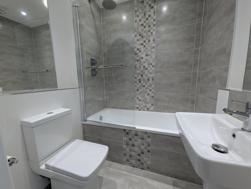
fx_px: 102
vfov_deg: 85.7
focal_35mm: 14
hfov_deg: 102.1
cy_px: 94
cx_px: 126
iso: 242
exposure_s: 1/81.7
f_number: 2.2
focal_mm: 1.85
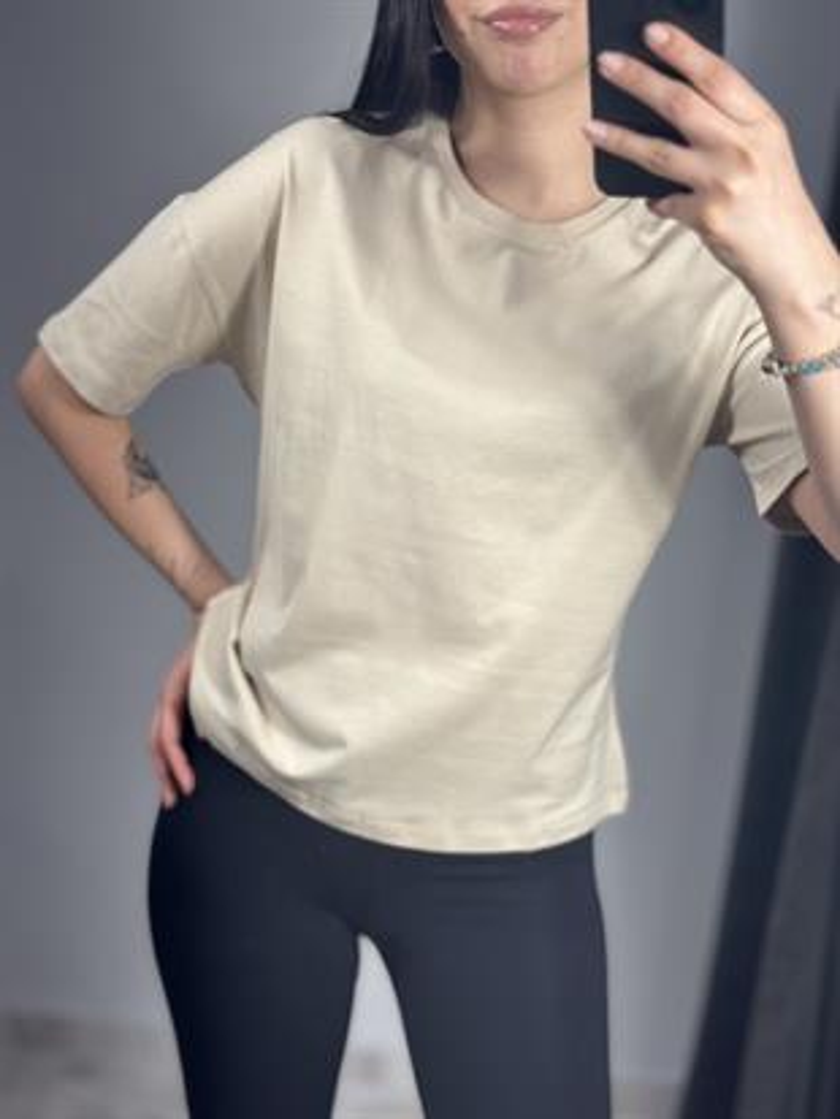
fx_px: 1552
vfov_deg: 39.6
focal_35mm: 48
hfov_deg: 30.3
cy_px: 560
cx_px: 420
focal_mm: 6.86
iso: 80
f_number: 1.78
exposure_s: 1/141
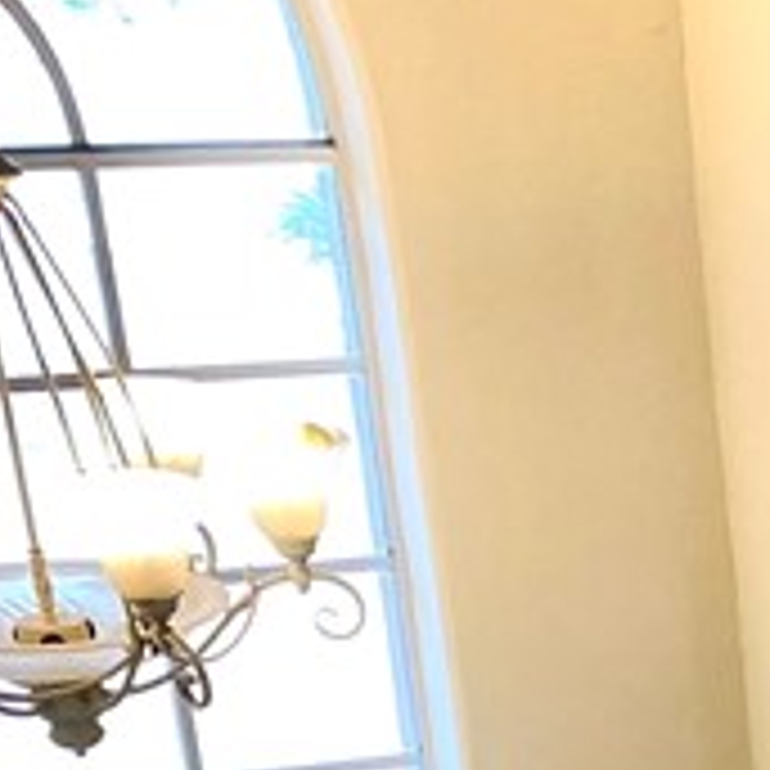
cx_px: 1900
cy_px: 1608
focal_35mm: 138
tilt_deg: -29.0
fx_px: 3473
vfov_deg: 11.3
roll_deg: -3.7
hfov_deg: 10.7
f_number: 1.8
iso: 64
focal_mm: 4.25
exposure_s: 1/120
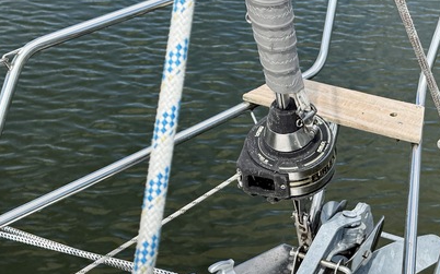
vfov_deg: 17.1
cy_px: 182
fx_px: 911
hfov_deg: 27.1
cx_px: 270
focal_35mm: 76
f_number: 1.78
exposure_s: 1/5714
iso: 80
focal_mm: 6.76
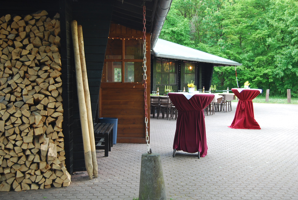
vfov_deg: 25.8
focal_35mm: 52
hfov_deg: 37.8
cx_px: 149
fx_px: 435
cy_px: 100
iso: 200
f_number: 4.8
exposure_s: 1/30
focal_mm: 35
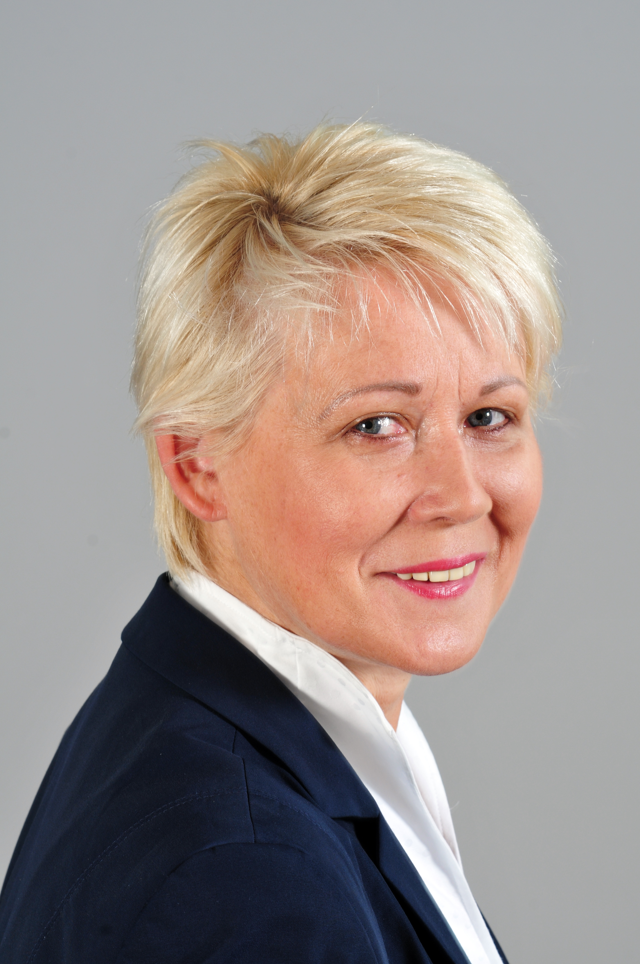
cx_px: 320
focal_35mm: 128
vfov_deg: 16.1
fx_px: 3409
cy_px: 482
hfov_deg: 10.7
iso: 200
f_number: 11
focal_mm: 85
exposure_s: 1/30
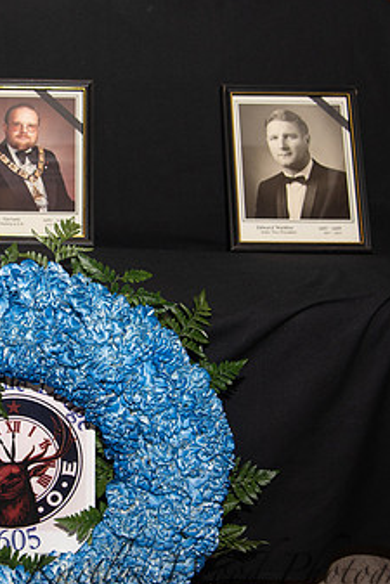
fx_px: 893
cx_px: 24
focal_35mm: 55
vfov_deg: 36.2
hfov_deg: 23.8
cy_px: 302
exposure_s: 1/200
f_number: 4
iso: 800
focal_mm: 30
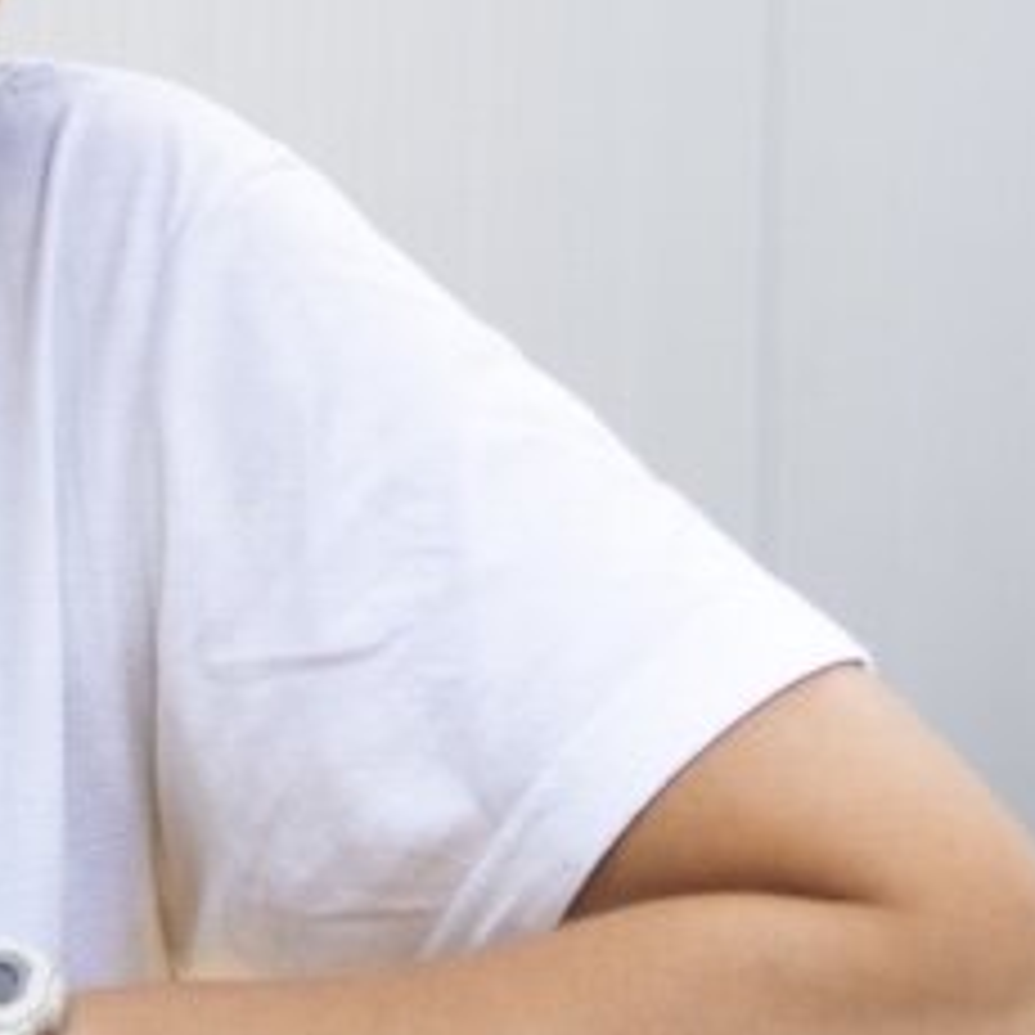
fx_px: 8389
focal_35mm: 248
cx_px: -378
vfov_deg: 7.1
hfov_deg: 7.0
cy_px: 356
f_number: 2.8
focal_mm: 35
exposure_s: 1/200
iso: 250
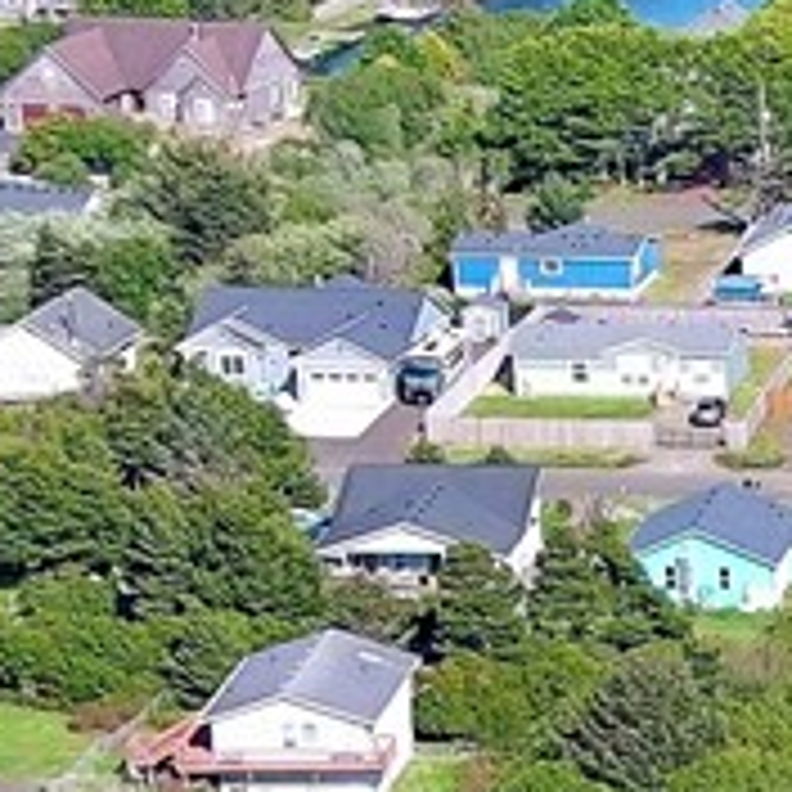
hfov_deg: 7.1
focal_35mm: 238
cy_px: 1141
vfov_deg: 7.3
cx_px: 1519
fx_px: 6161
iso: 100
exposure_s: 1/800
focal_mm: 10.57
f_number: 2.8
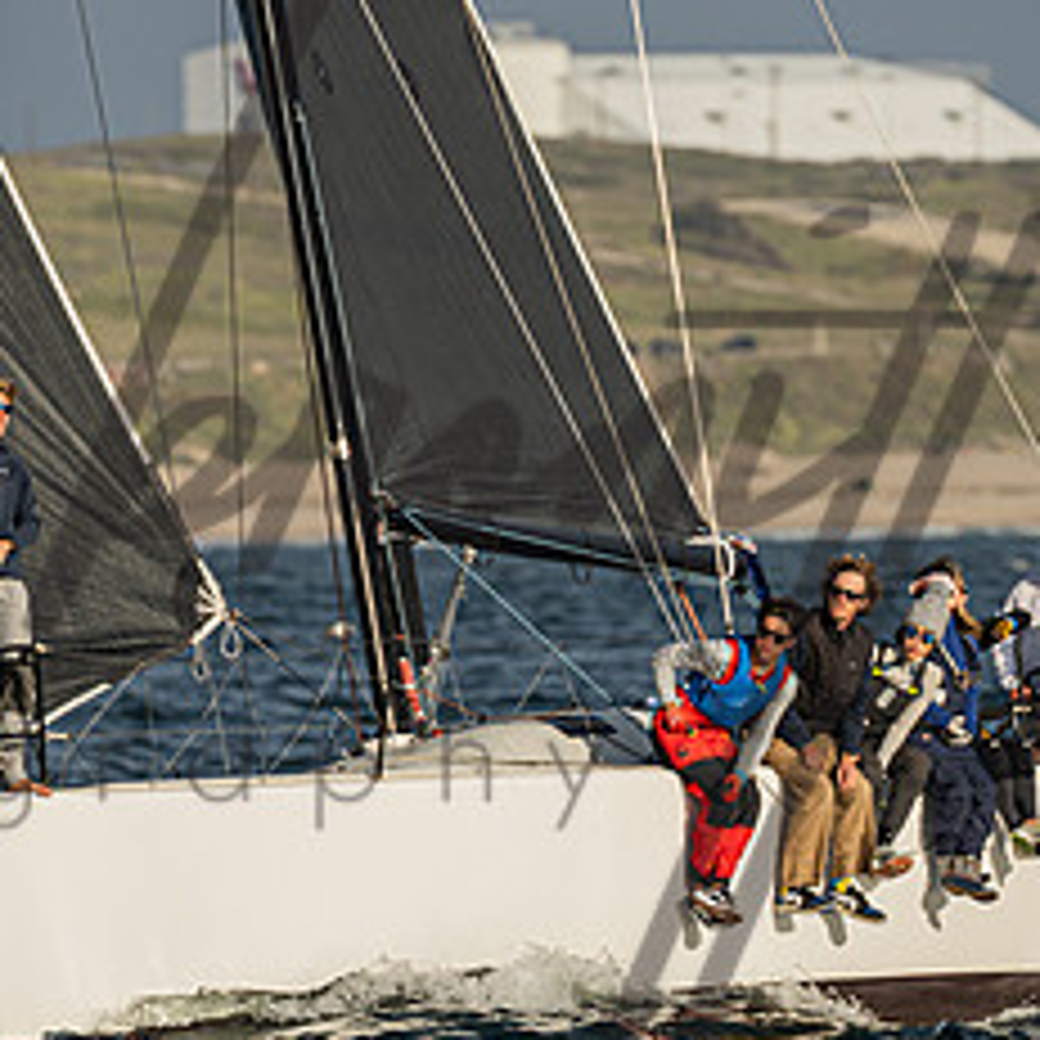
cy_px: 381
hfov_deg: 1.9
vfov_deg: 1.9
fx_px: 30864
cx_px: 480
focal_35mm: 908
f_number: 5.3
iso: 110
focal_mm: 310
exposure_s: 1/1000
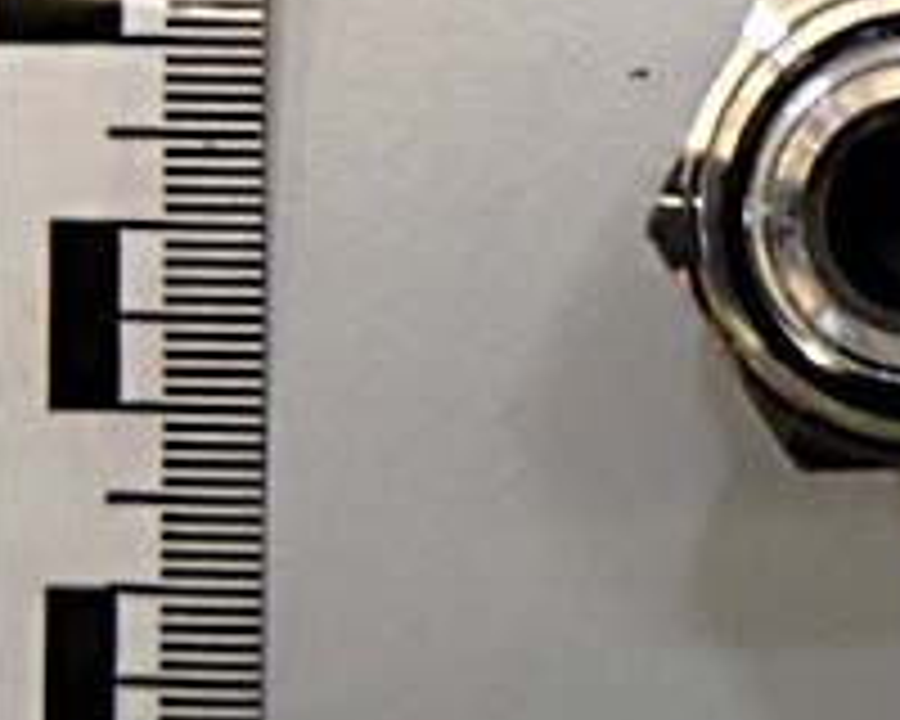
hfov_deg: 8.4
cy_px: -216
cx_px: 1030
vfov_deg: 6.7
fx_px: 6073
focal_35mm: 228
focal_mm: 13.09
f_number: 5.7
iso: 800
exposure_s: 1/60
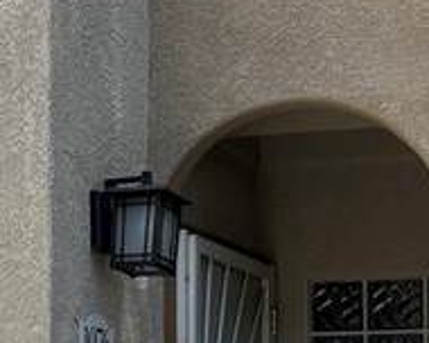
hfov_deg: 13.6
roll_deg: -0.4
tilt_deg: +5.9
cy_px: 298
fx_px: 1739
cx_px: -108
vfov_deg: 11.2
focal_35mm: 137
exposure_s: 1/935
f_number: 1.6
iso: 50
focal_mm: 5.96
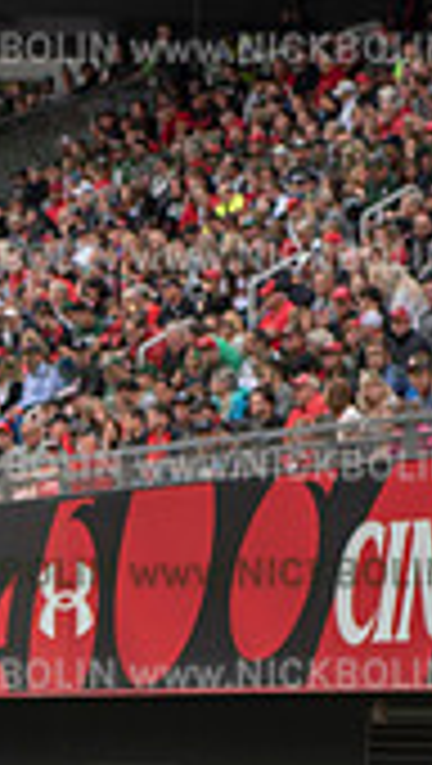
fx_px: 5076
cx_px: -504
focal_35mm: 250
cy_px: 677
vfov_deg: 8.6
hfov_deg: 4.8
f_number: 3.5
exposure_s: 1/800
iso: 250
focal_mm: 70
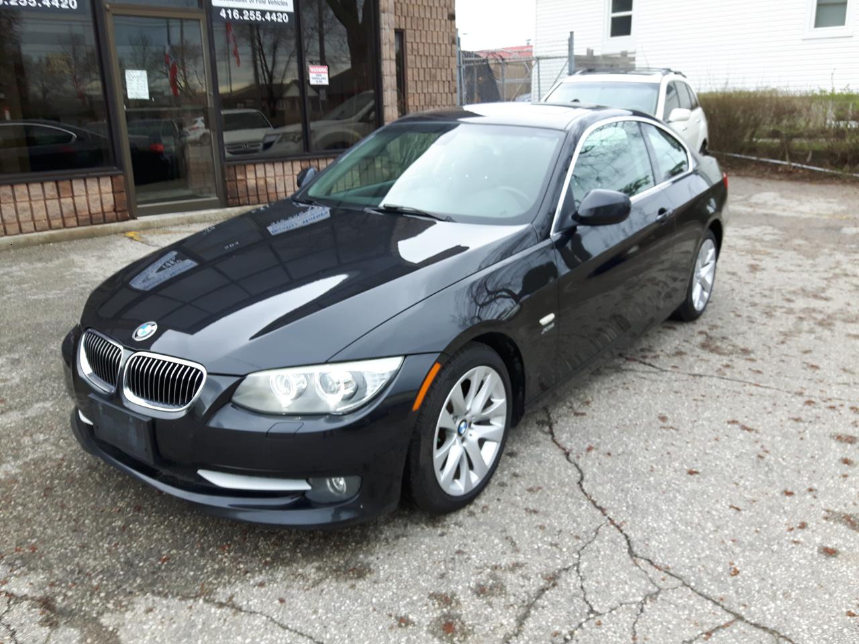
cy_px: 322
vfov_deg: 45.4
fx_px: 769
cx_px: 430
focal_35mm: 31
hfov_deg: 58.4
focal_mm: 3.7
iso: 40
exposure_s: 1/157
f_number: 1.9
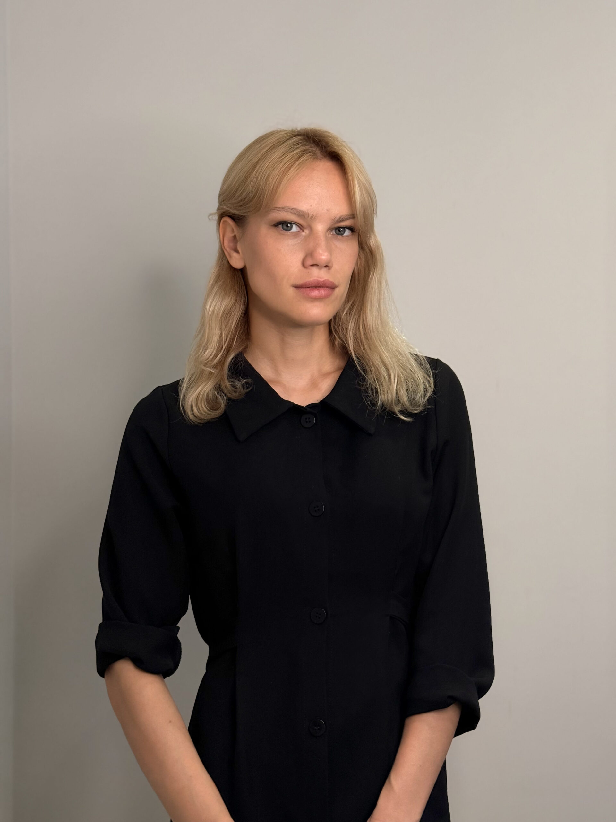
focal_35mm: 48
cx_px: 308
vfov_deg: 39.7
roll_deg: +0.2
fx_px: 1139
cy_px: 411
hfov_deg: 30.3
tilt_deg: +0.1
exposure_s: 1/503
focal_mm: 6.76
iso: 64
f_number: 1.78
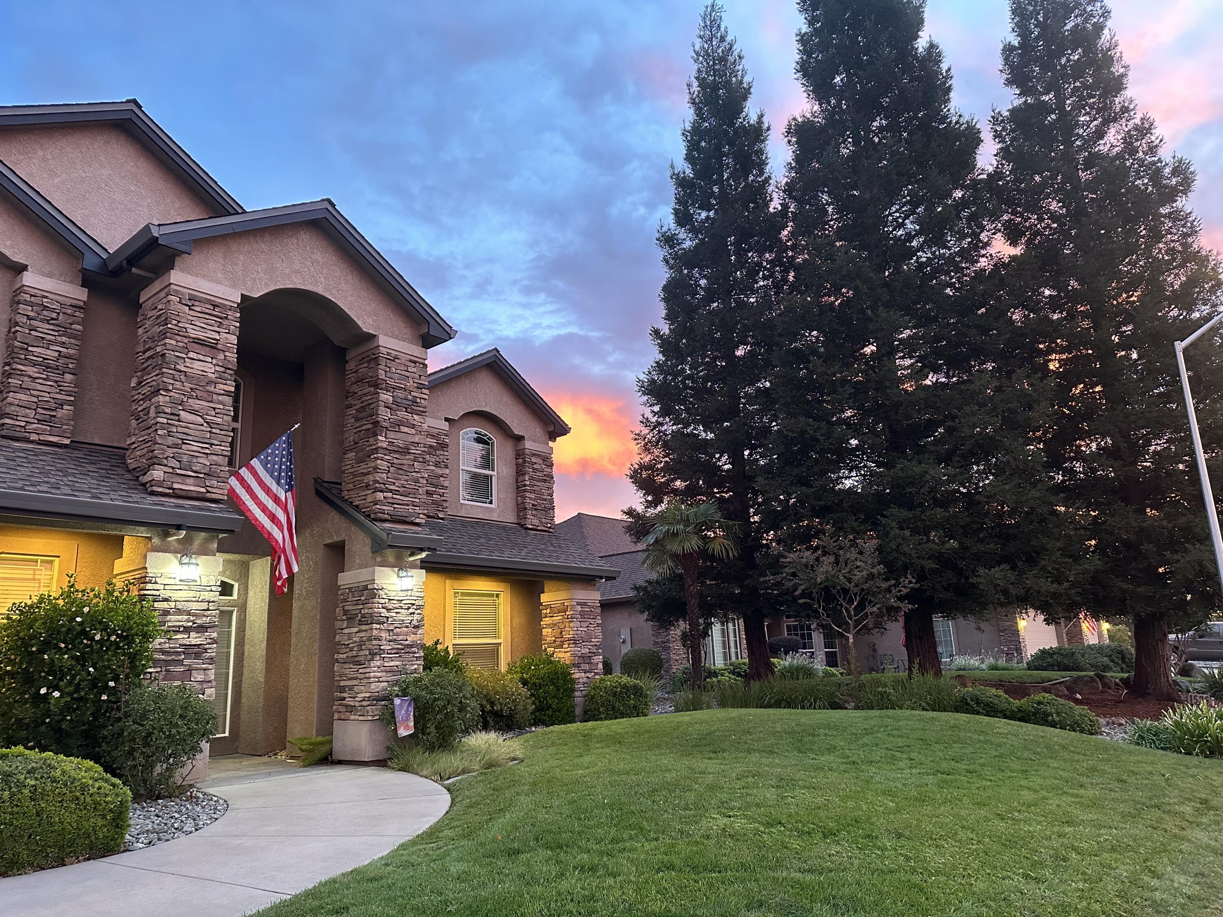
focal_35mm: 24
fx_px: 848
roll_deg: +2.7
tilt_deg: +13.7
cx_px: 612
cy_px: 458
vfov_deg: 56.8
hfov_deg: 71.6
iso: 320
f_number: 1.78
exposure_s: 1/60
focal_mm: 6.86
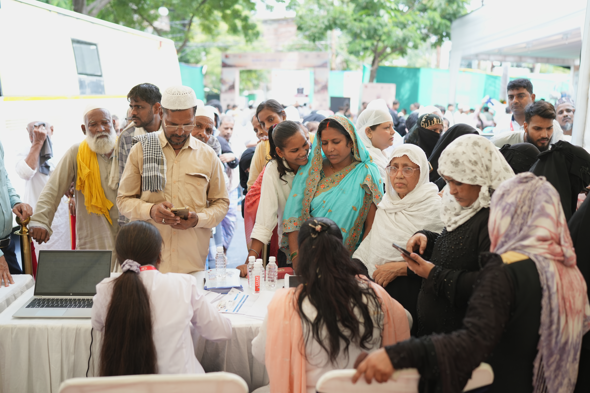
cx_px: 295
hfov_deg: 54.4
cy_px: 196
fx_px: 574
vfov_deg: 37.9
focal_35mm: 35
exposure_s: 1/800
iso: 320
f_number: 2
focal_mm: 35
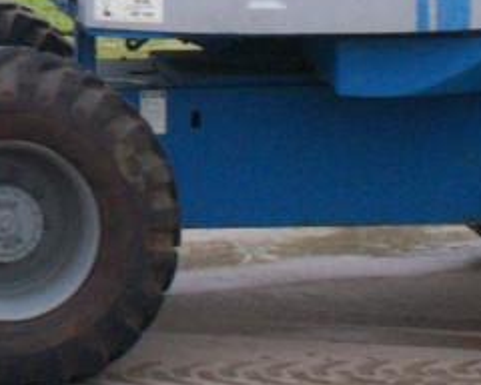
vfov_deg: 8.6
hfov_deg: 10.6
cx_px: -146
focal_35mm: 178
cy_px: -42
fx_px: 2534
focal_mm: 6
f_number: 4.5
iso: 100
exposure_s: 1/91
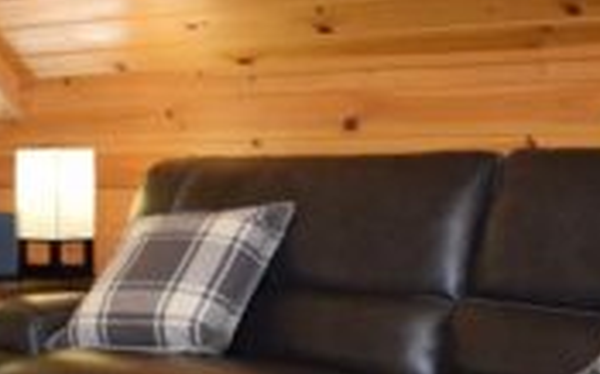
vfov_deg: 12.4
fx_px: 1715
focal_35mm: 105
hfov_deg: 18.9
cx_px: -99
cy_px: 158
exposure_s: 1/80
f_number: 4.5
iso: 400
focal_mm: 10
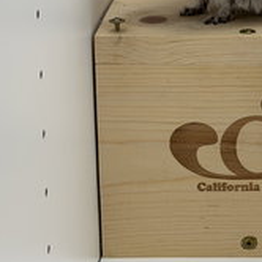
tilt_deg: -12.7
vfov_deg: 13.5
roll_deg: -1.8
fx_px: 1096
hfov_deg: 13.4
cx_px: 265
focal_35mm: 128
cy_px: 9
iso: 64
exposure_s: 1/712
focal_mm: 6.76
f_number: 1.78
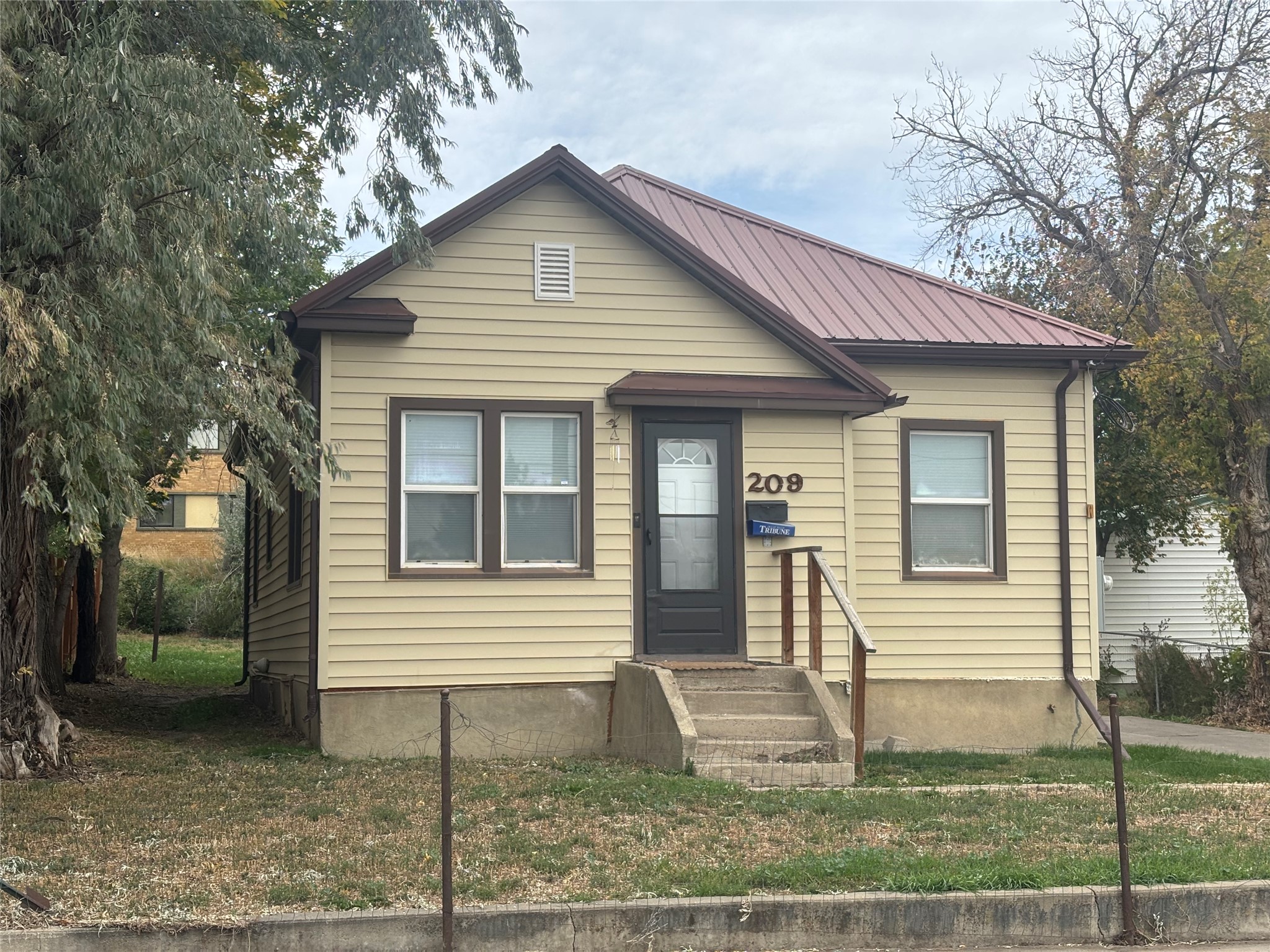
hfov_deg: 36.8
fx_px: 1908
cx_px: 635
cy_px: 476
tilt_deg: +5.0
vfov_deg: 28.0
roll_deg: +0.6
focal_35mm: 52
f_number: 1.6
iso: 32
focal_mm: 5.96
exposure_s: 1/1205
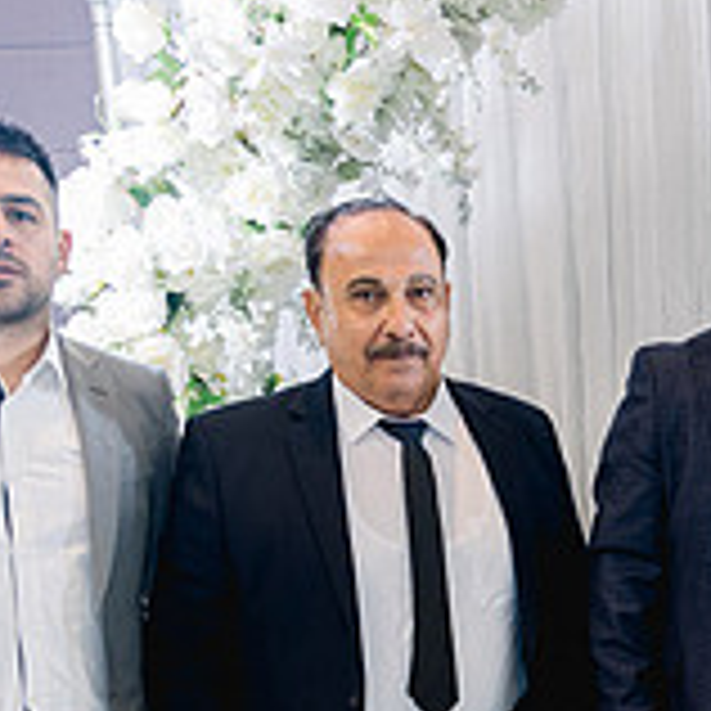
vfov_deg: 21.6
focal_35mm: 78
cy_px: 668
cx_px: 850
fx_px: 1813
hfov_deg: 20.7
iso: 800
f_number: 2.8
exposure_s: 1/160
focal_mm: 25
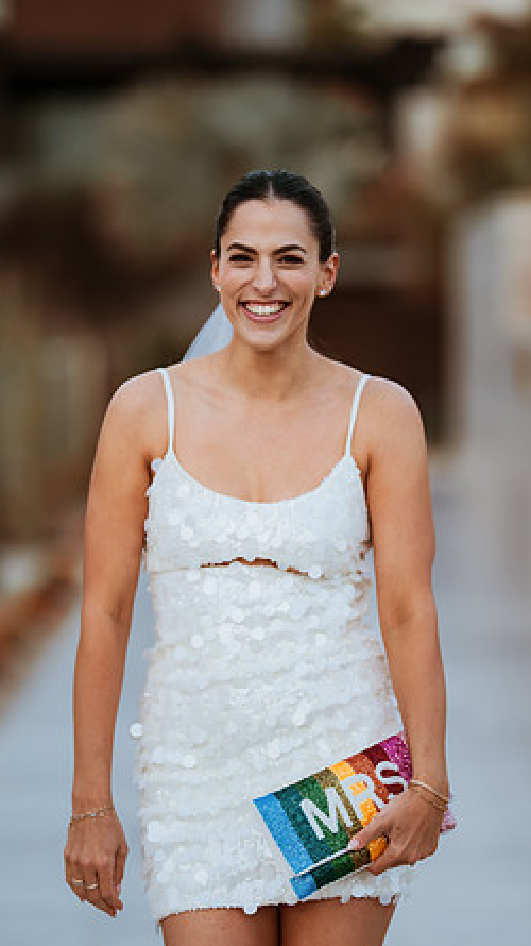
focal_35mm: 143
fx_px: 3583
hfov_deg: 8.5
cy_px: 470
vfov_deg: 15.0
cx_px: 257
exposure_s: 1/320
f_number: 1.8
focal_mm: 135
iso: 800
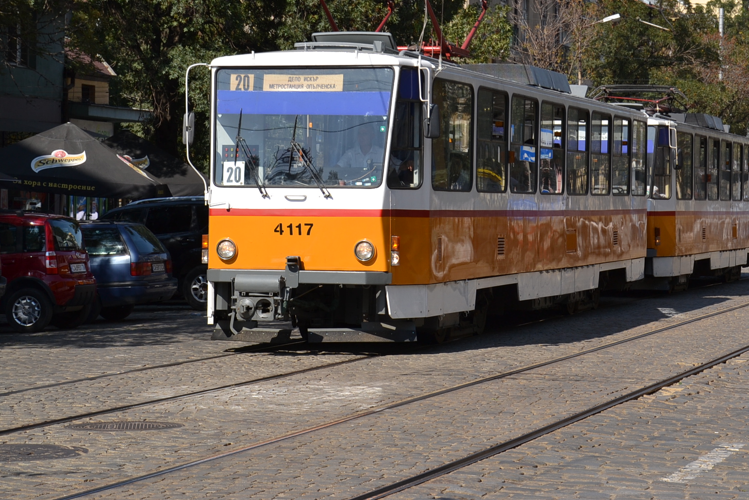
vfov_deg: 12.2
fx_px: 2330
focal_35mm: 112
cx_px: 426
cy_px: 131
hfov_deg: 18.3
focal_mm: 50
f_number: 8
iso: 100
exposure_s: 1/250
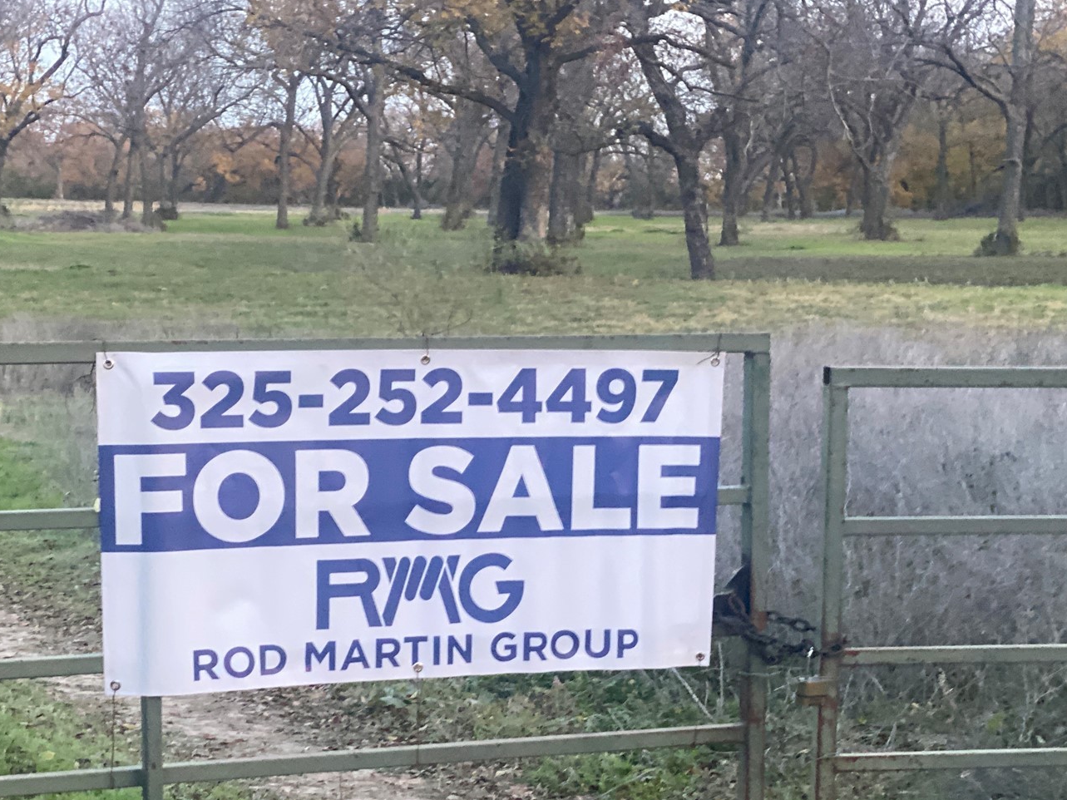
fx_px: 2558
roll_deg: -0.2
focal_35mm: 83
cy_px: 585
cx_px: 442
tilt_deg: -6.8
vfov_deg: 17.7
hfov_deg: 23.5
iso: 250
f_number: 2
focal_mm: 6
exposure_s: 1/100
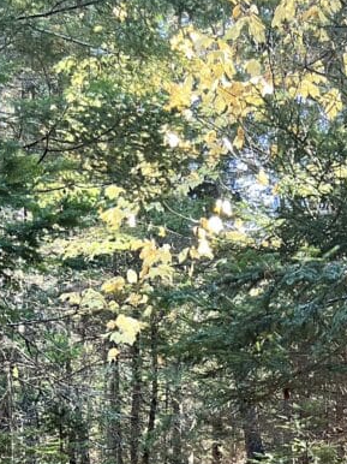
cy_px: 612
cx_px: 256
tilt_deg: +0.0
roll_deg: +2.1
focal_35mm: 69
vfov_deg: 24.4
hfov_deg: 21.1
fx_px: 923
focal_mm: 5.7
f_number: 1.5
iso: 125
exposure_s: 1/73
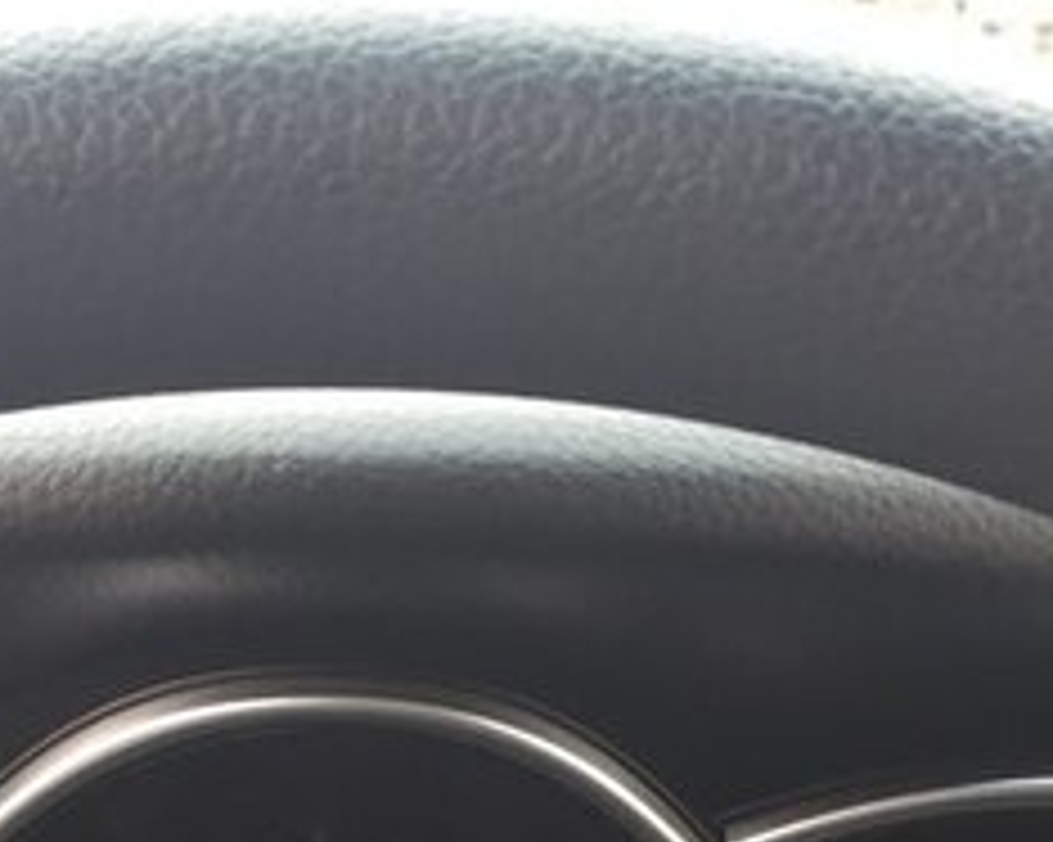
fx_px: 2492
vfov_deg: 18.1
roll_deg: +0.6
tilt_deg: -19.4
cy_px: 1033
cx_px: 270
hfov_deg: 23.6
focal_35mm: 80
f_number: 2.2
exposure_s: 1/33
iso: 32
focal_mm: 4.15
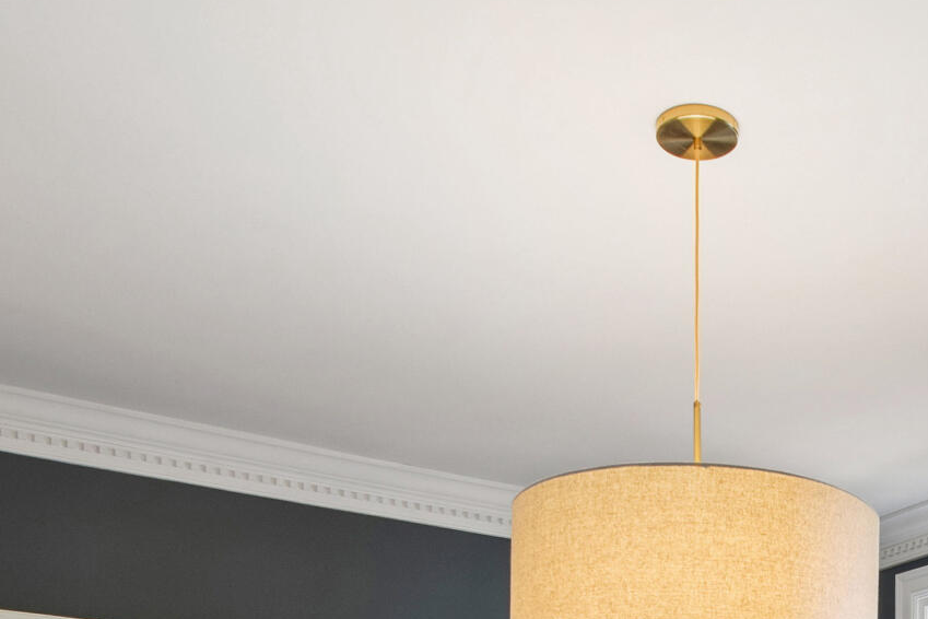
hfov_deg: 35.4
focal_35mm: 53
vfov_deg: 21.7
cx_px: 826
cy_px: 902
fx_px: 1366
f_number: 8
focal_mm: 10
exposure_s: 2
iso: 100
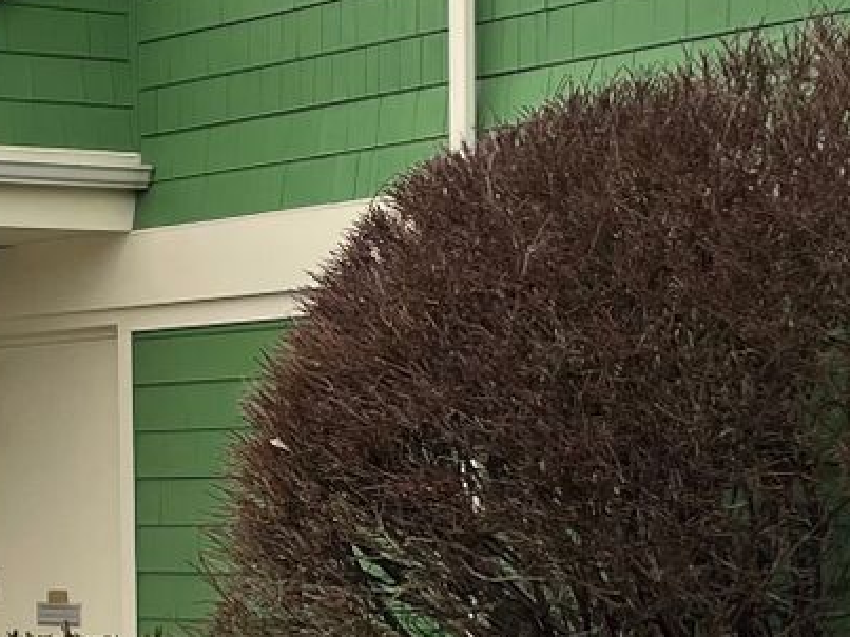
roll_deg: +1.3
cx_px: 361
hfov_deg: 15.3
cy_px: 477
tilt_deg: -0.9
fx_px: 3167
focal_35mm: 129
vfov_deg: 11.5
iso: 32
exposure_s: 1/329
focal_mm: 4.2
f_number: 1.6
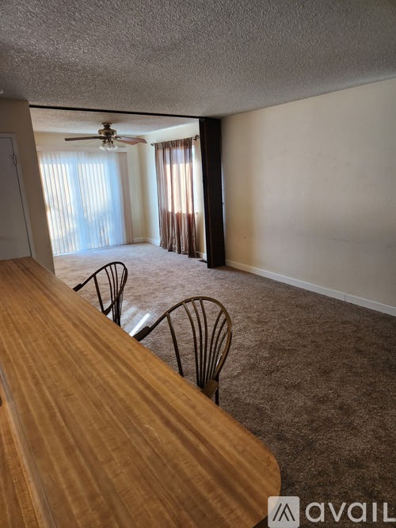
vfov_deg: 73.9
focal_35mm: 23
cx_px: 198
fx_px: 351
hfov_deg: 58.9
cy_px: 264
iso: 125
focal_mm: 5.4
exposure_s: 1/120
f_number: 1.8
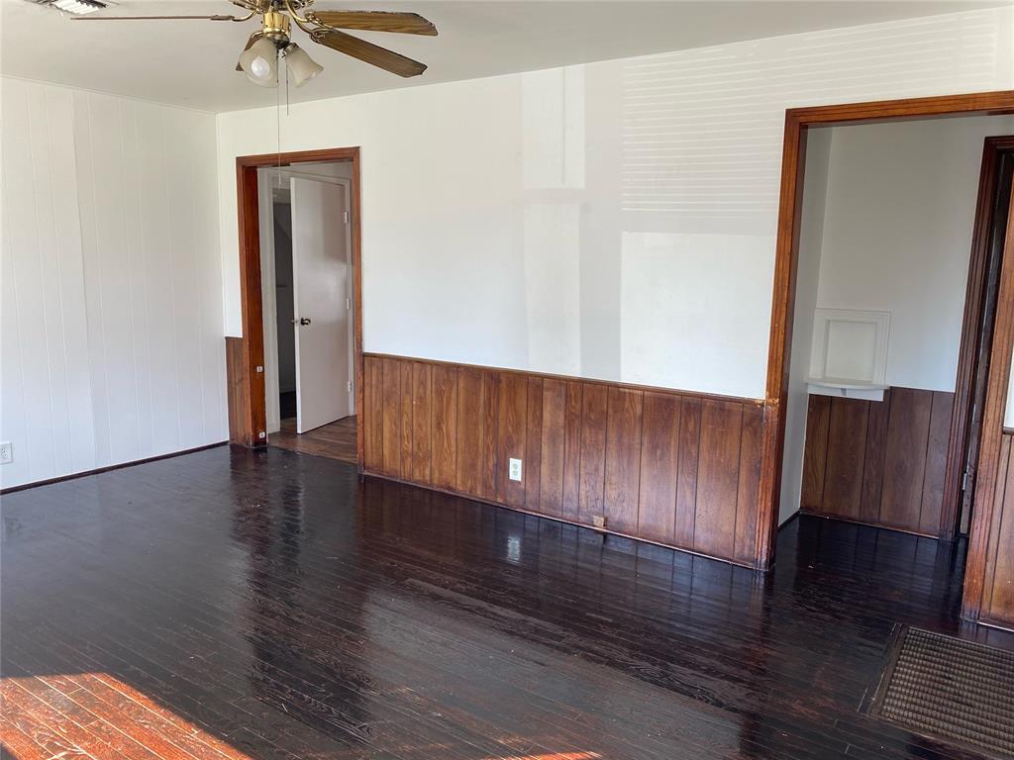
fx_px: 762
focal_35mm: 26
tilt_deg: -10.0
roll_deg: -0.7
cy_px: 380
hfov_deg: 67.3
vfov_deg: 53.1
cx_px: 507
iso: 50
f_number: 1.8
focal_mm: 4.25
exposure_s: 1/122
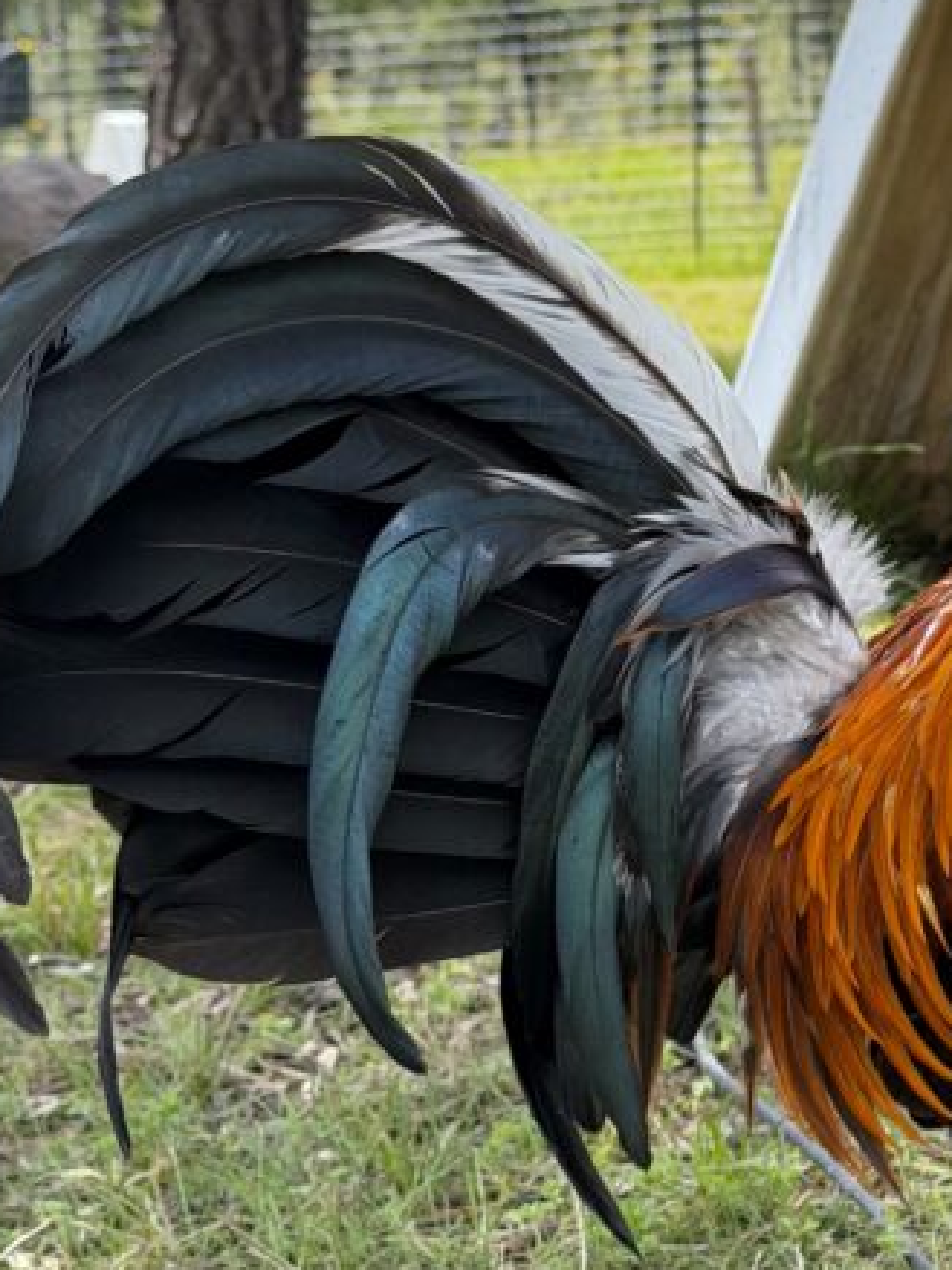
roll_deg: +0.1
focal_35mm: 112
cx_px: 940
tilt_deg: -4.5
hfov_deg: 13.1
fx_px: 4109
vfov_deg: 17.6
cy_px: 628
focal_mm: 6.76
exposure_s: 1/1242
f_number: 1.78
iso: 80
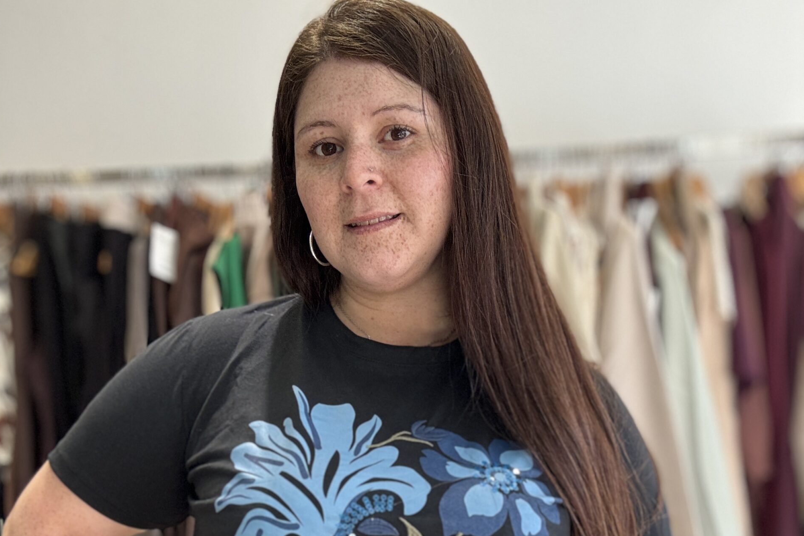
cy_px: 534
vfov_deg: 29.8
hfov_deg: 46.4
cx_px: 400
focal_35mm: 42
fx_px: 938
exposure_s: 1/100
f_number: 1.9
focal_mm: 2.69
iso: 80
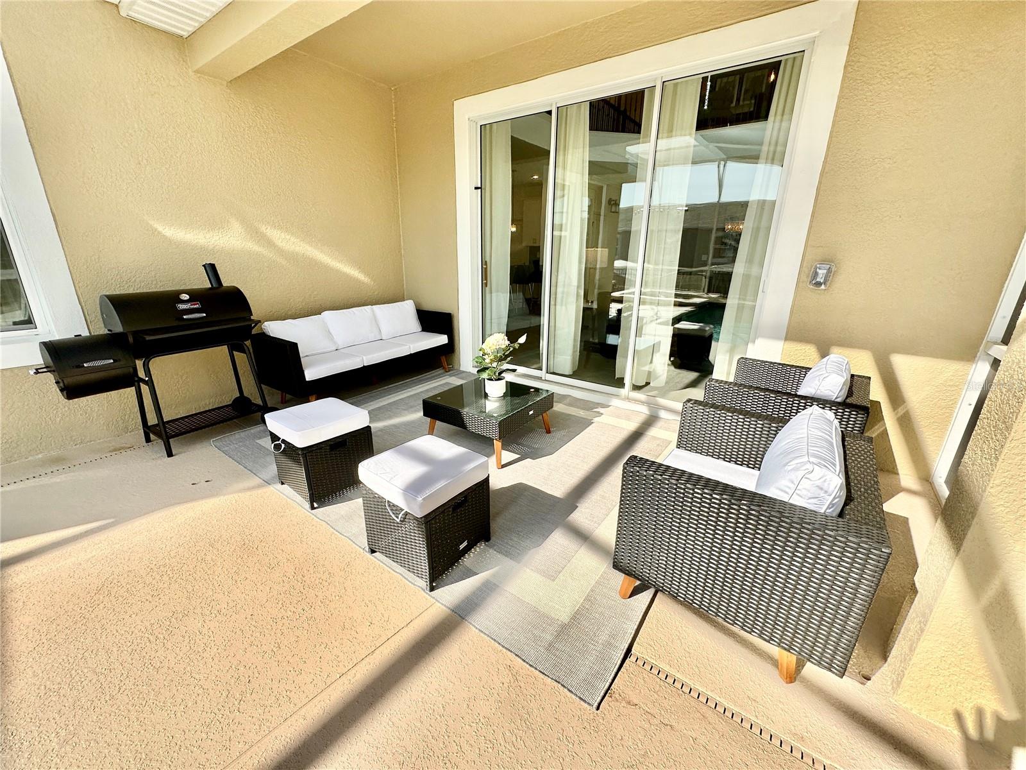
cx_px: 513
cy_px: 385
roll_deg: -1.3
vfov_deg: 85.7
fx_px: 415
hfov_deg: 102.1
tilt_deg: -18.1
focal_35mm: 14
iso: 50
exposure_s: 1/1490
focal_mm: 2.22
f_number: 2.2
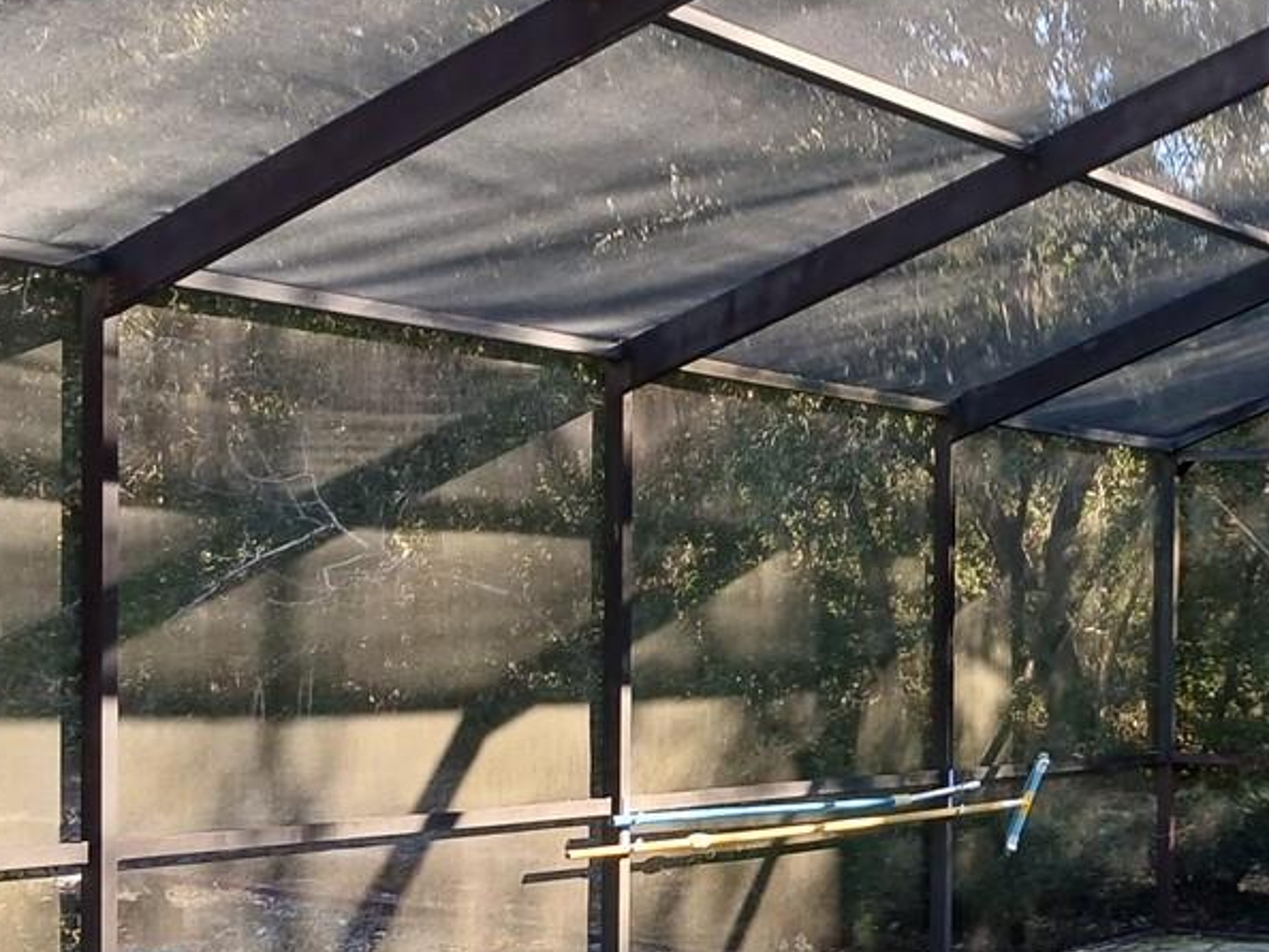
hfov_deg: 26.3
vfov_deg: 20.9
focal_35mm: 70
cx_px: 1271
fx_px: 2567
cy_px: 704
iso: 32
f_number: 1.8
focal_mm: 3.98
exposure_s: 1/60
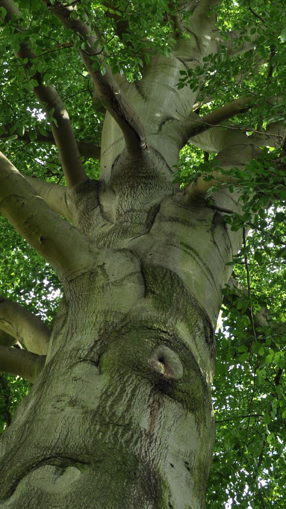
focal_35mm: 55
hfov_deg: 21.8
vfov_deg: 37.9
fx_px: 742
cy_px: 259
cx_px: 136
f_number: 7.1
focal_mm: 22
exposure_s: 1/100
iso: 200
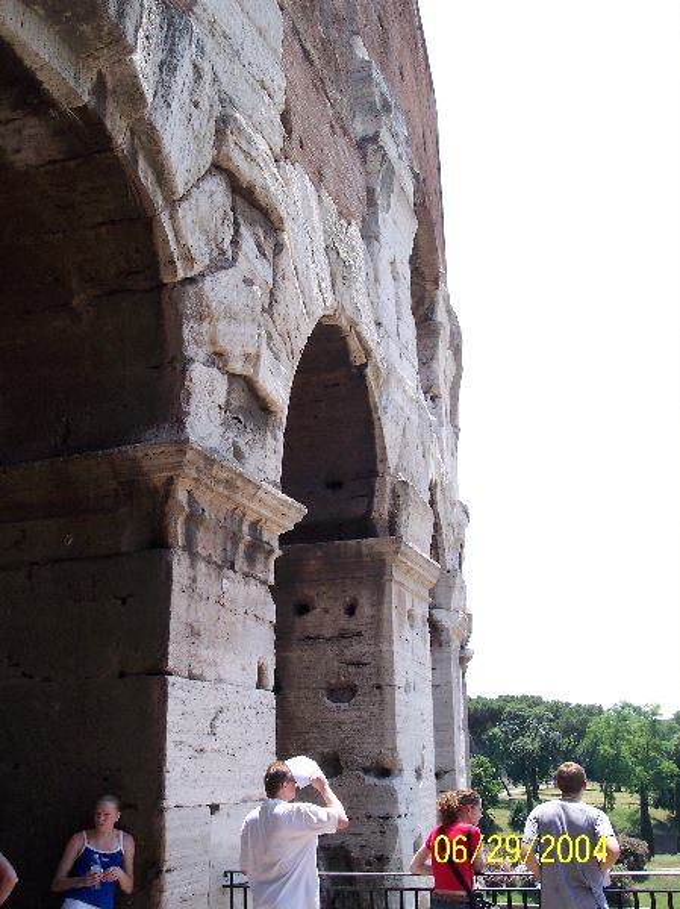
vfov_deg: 49.0
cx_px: 340
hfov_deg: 37.7
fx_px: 997
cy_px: 454
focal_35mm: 38
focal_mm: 8
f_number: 4.8
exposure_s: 1/350
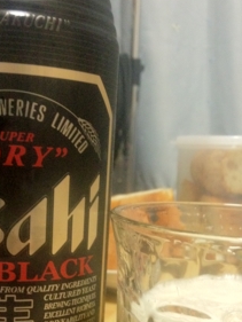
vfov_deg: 33.8
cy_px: 234
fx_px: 522
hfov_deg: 26.1
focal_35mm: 56
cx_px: 119
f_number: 2.4
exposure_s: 1/17
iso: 640
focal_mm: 4.28
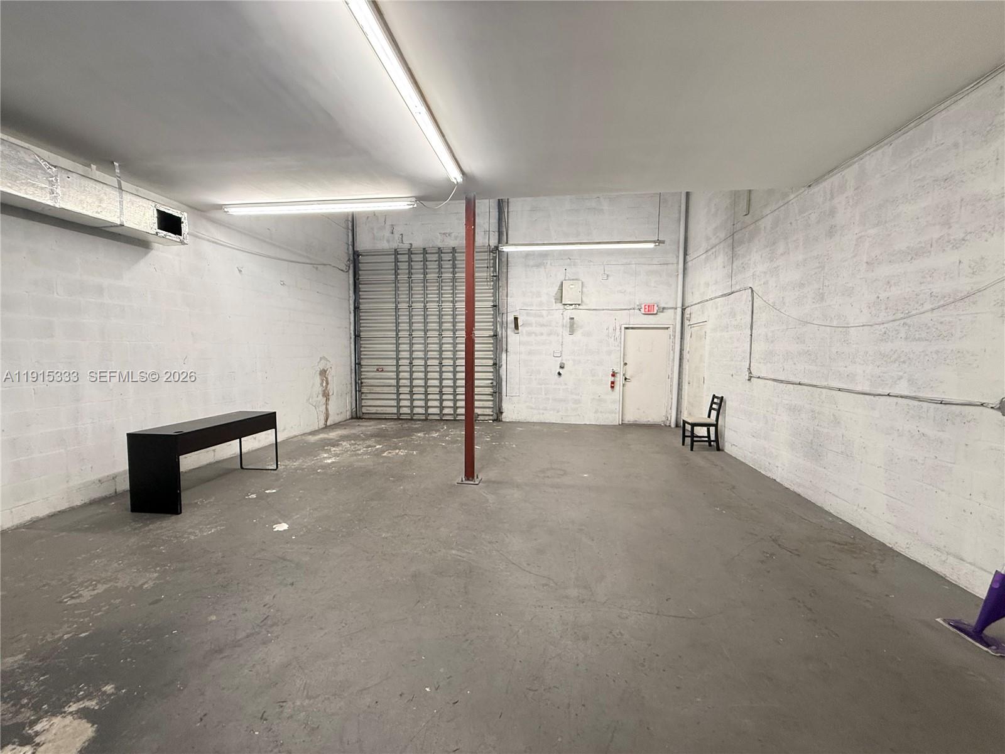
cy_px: 377
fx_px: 406
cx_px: 502
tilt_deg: -2.4
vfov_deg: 85.7
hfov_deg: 102.1
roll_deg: -0.5
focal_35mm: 14
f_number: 2.2
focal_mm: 2.22
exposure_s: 1/120
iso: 320
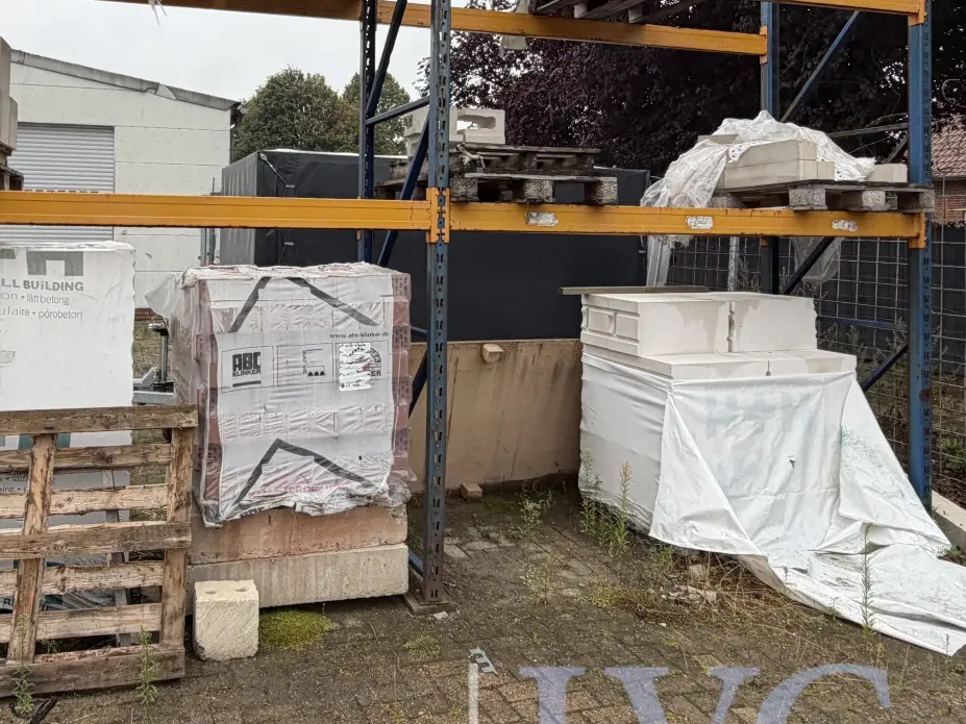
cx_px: 303
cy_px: 219
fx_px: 809
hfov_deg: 59.9
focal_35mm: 29
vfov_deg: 47.1
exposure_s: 1/237
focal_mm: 2.22
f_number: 2.2
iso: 40
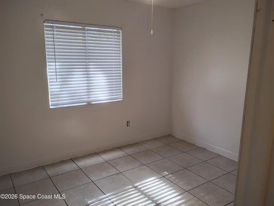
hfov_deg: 63.4
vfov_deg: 49.8
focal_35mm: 28
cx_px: 137
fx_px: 222
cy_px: 103
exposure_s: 1/120
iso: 588
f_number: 1.8
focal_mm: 4.26
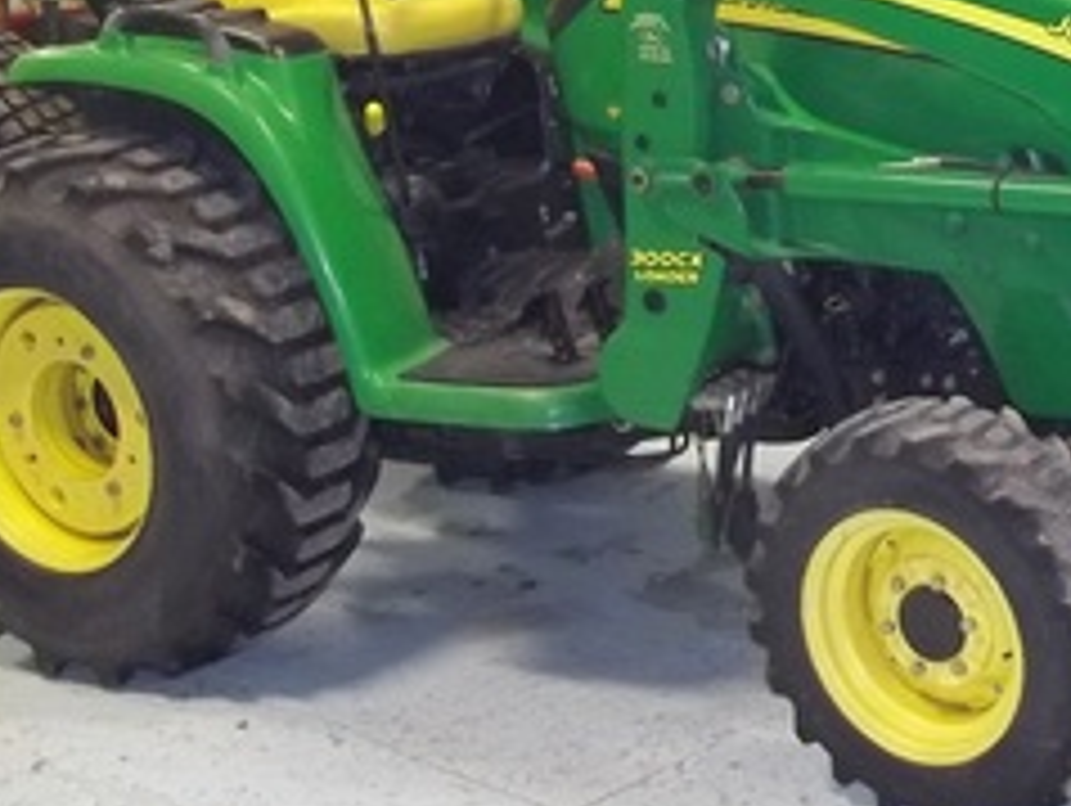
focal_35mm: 73
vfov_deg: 20.1
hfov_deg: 25.6
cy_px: 234
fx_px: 2261
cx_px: 1004
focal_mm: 5.7
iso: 250
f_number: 2.9
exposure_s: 1/50
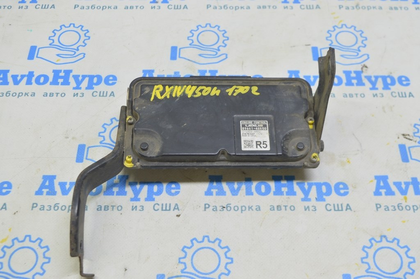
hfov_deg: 43.6
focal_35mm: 45
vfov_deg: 29.8
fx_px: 525
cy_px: 140
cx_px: 210
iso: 400
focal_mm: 30
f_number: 5.6
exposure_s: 1/20
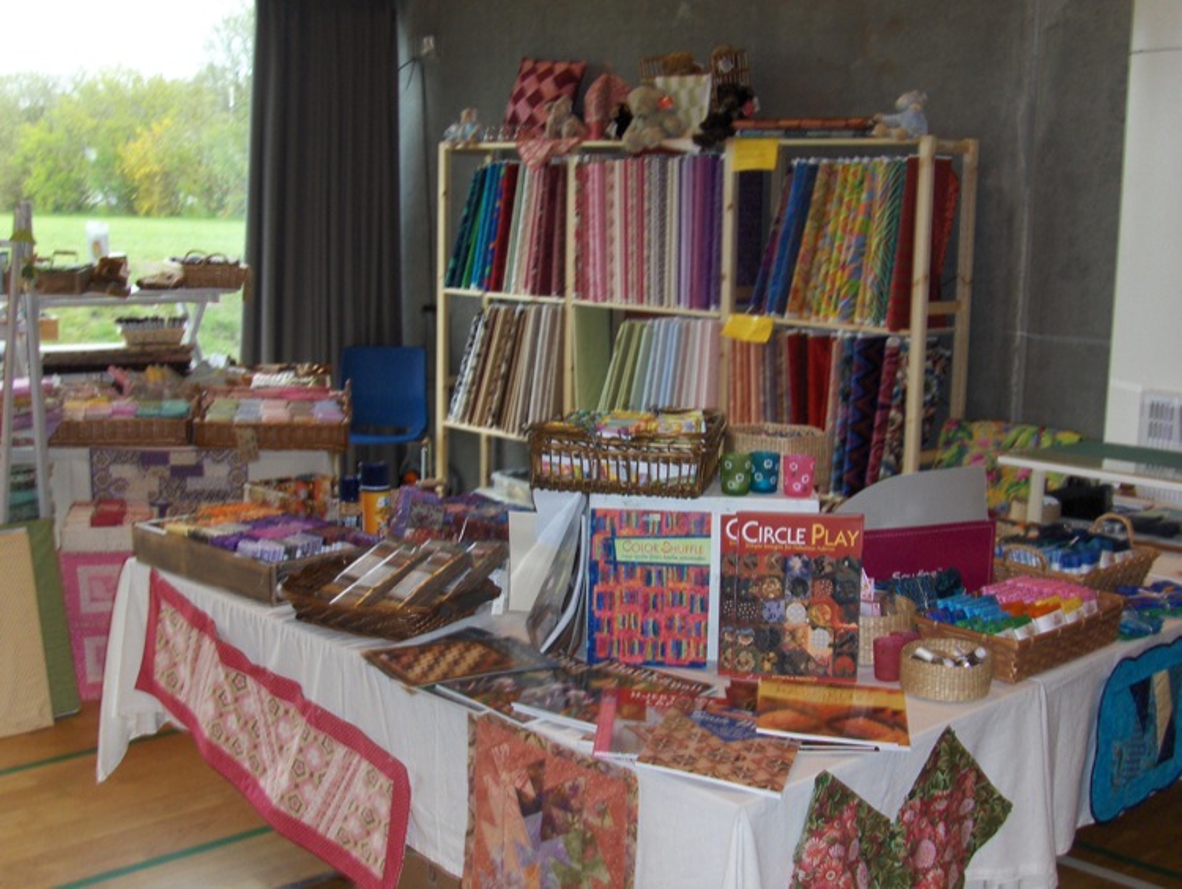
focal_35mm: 46
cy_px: 444
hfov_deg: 41.2
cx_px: 591
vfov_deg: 31.6
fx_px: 1572
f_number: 3.6
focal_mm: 7.4
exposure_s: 1/60
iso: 111
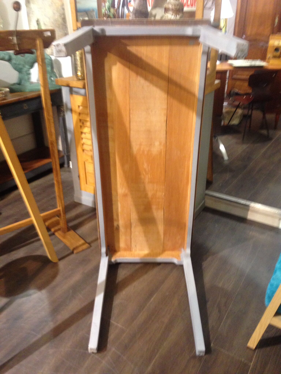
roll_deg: +0.3
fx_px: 357
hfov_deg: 42.9
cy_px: 187
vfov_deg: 55.4
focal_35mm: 33
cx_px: 140
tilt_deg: -27.3
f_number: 2.4
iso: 320
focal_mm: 4.12
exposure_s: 1/20
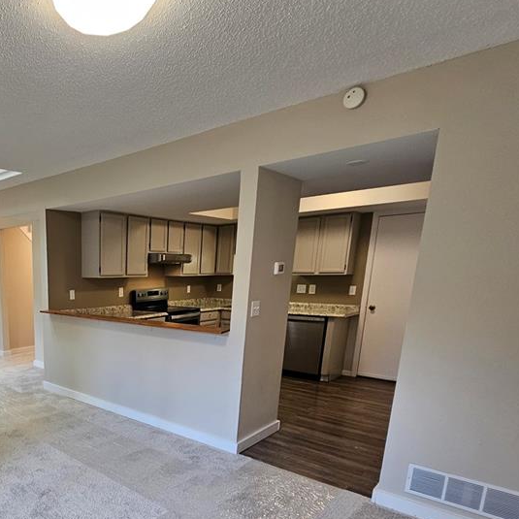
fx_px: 373
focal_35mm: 22
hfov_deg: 61.3
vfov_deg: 67.0
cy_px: 361
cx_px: 75
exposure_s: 1/60
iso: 125
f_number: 2.2
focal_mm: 2.2
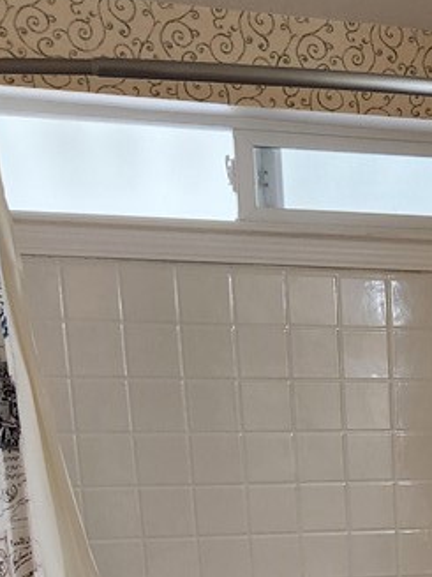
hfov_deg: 18.8
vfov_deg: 24.5
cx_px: 578
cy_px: 690
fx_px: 1199
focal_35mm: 72
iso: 400
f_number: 1.8
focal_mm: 5.4
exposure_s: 1/120
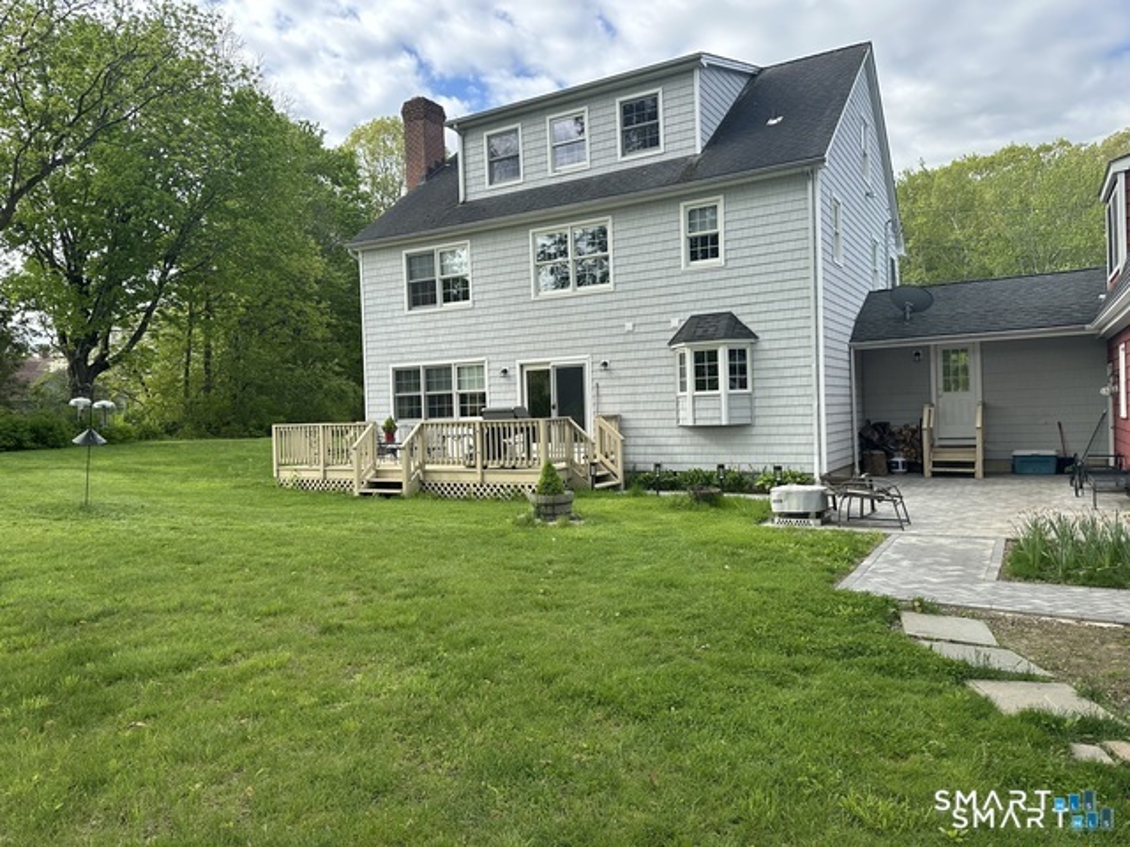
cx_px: 565
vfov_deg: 56.8
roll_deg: +1.5
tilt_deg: +0.1
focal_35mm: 24
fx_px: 783
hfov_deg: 71.6
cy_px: 424
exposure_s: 1/1131
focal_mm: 6.86
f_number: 1.78
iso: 80
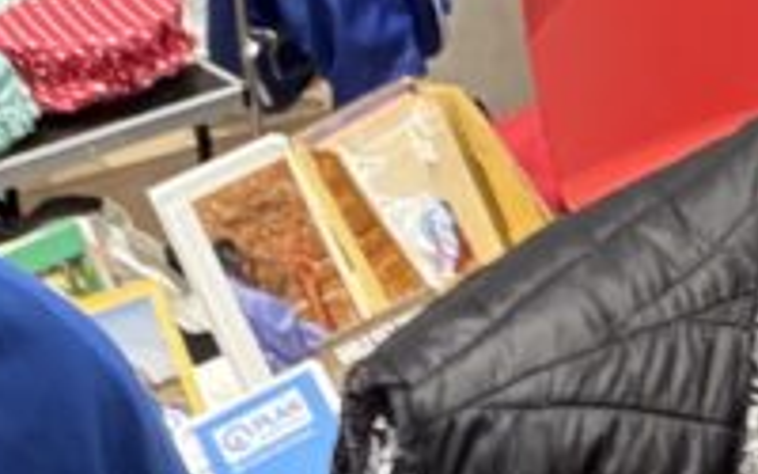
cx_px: 641
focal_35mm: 125
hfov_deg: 16.5
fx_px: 2582
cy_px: -46
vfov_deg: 10.4
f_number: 1.9
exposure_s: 1/33
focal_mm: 2.69
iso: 250
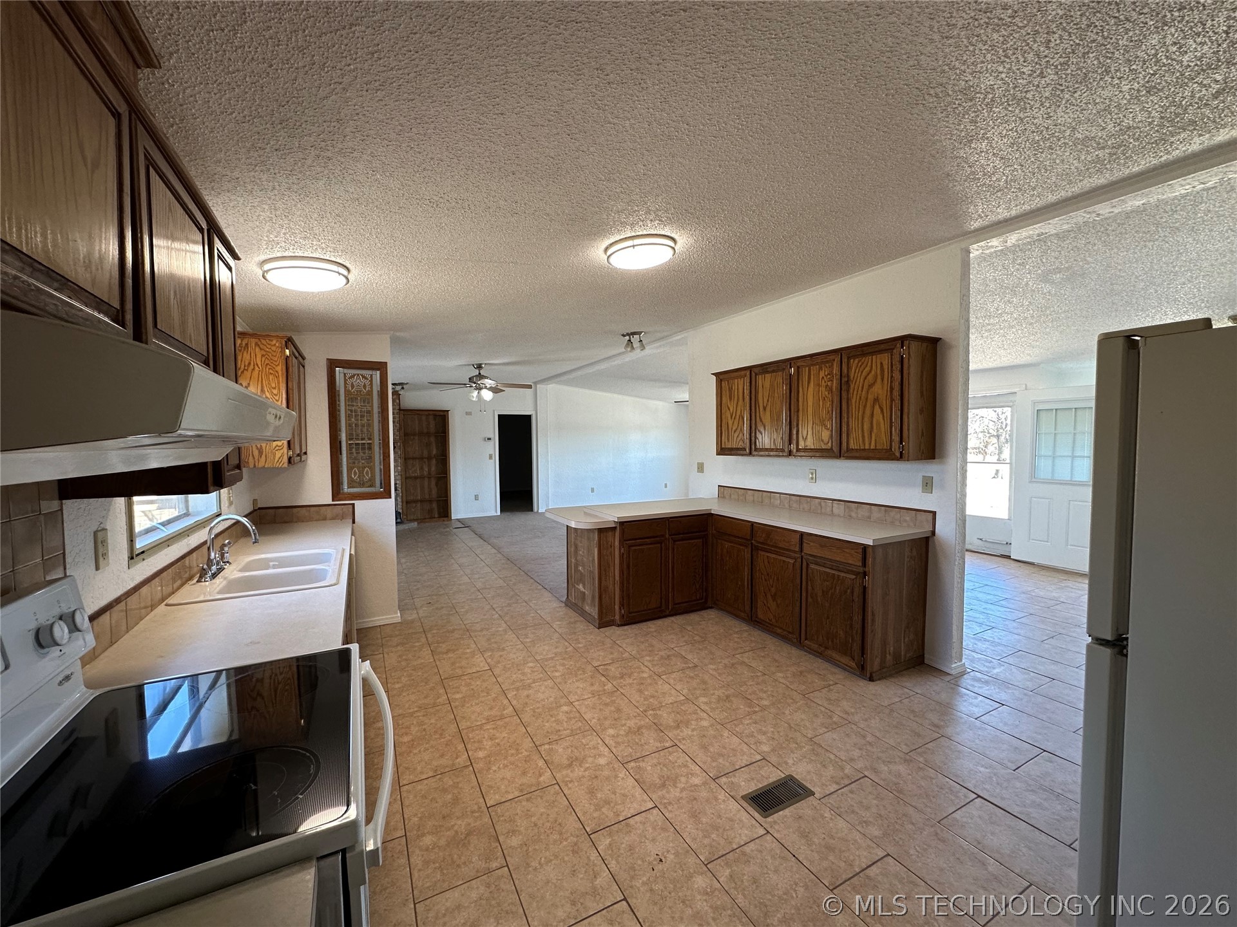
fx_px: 500
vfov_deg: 85.7
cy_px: 464
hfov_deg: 102.1
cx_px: 618
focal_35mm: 14
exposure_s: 1/120
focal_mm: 2.22
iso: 160
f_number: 2.2
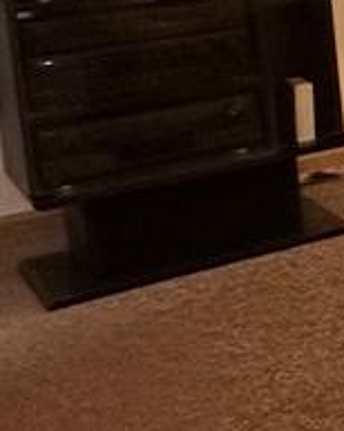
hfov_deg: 9.5
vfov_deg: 18.0
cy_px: -76
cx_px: 1179
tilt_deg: -7.8
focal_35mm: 102
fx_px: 1300
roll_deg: +0.1
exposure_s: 1/60
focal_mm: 2.22
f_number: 2.2
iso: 250
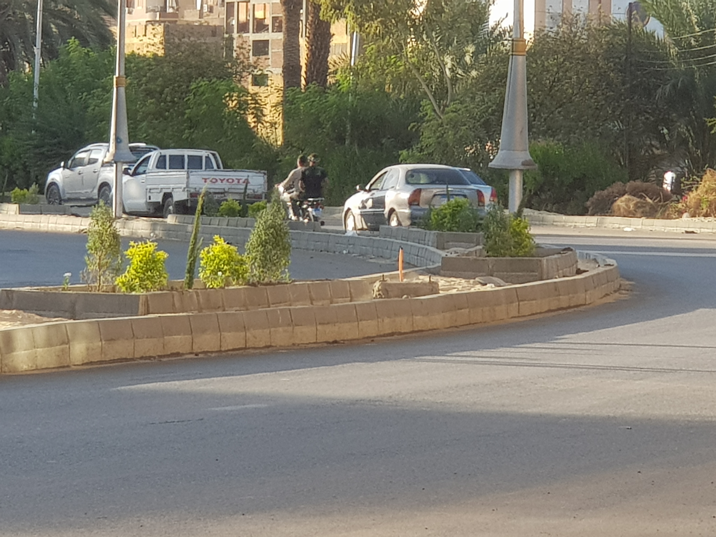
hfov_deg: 67.3
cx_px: 358
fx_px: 538
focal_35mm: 26
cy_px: 268
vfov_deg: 53.1
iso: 25
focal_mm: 6
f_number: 2.4
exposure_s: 1/191
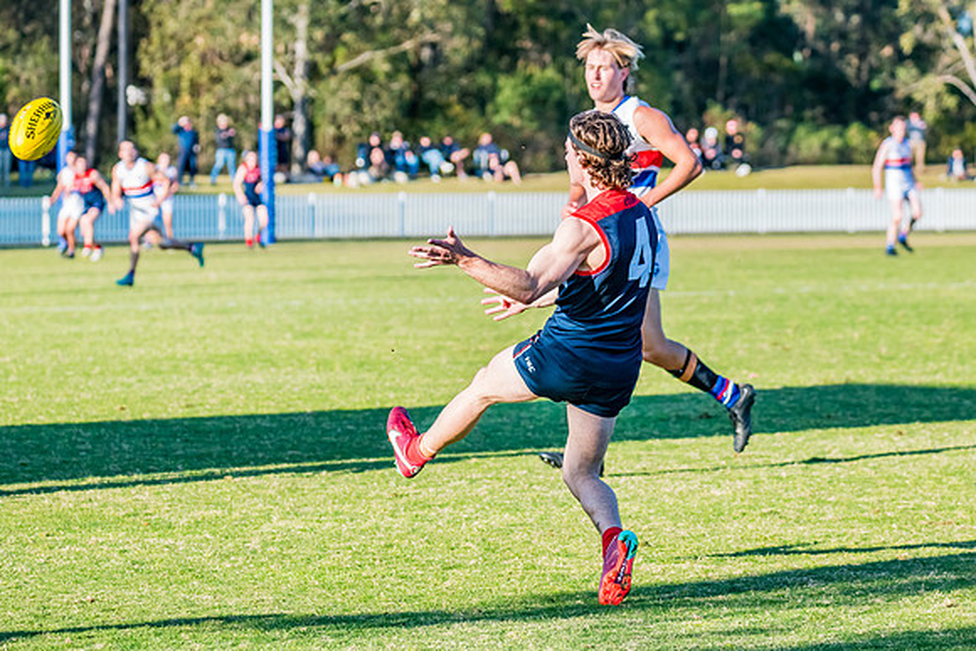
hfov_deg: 11.3
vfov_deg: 7.5
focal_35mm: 183
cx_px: 514
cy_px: 322
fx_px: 4949
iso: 800
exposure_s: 1/1600
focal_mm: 170
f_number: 6.3
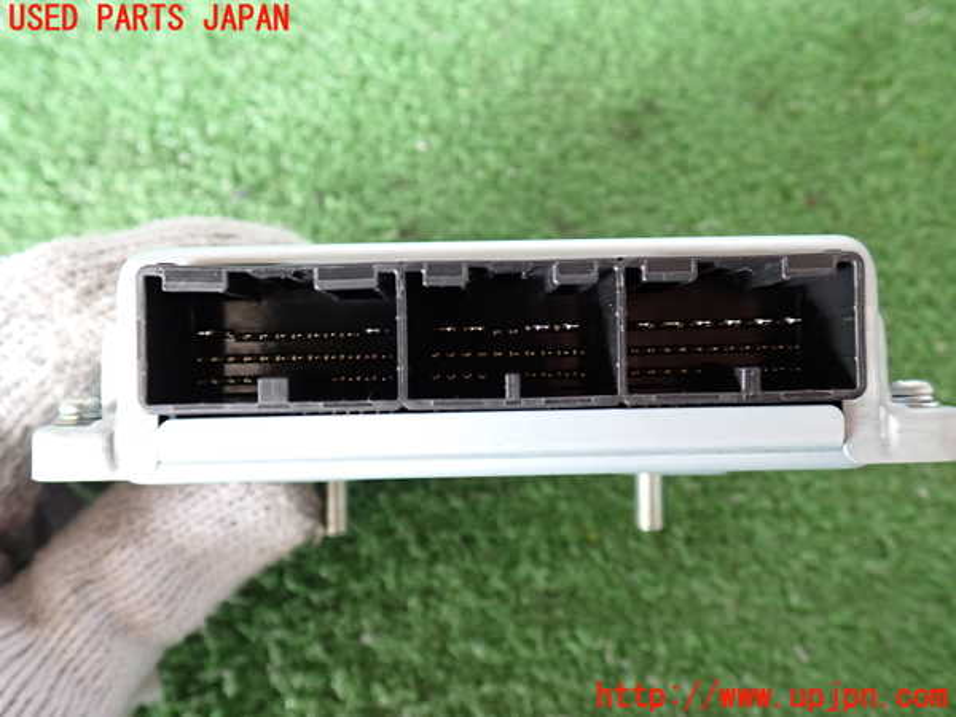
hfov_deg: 60.0
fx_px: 829
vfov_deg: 46.8
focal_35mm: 30
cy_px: 358
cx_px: 478
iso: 320
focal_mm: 5.4
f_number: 2.3
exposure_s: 1/30
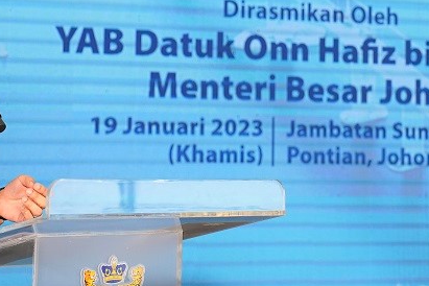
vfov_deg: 8.4
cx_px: 279
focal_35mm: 163
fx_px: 1942
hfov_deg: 12.6
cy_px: -7
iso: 320
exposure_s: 1/400
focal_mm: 67
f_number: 3.5
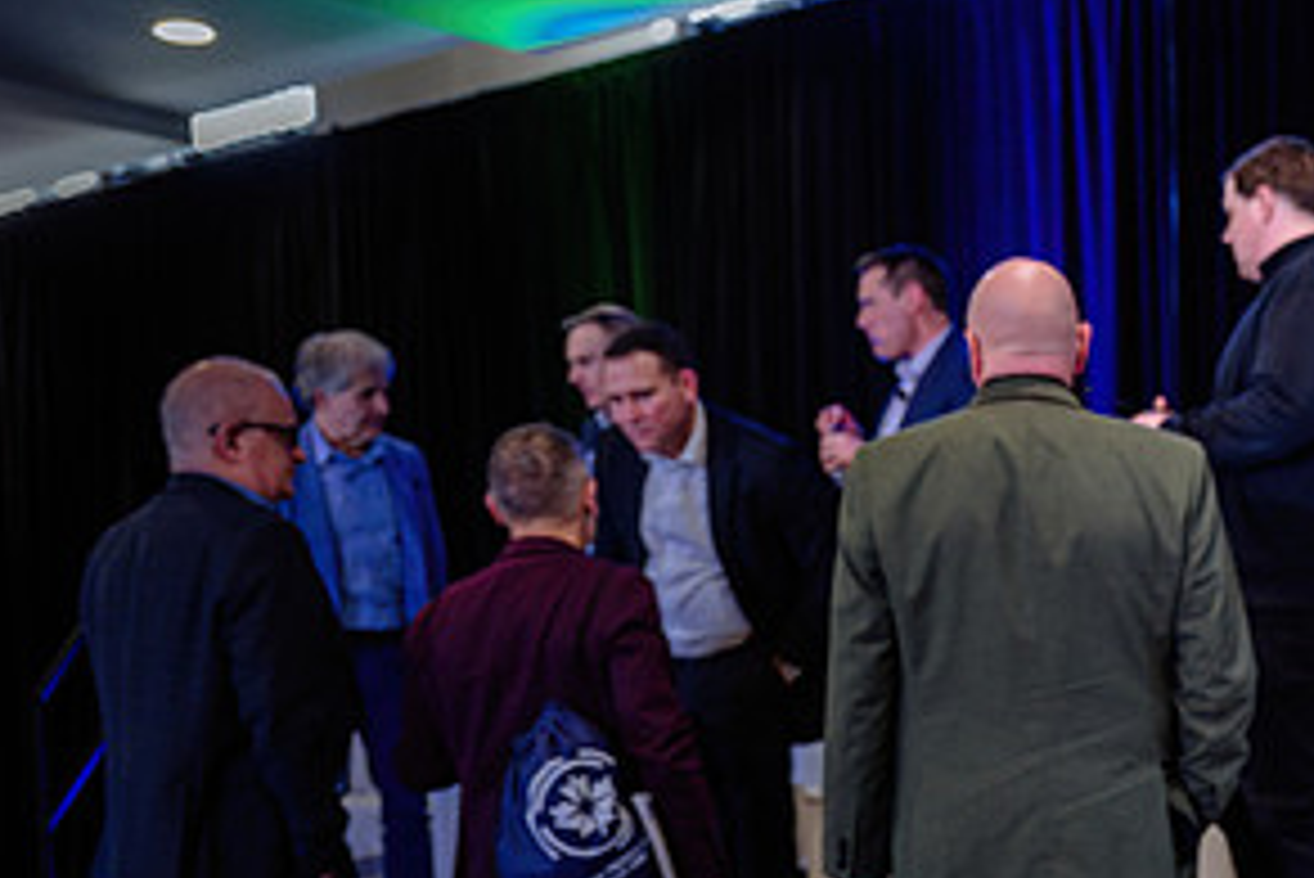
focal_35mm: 53
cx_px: 1295
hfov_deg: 34.4
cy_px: 764
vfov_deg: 24.9
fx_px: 1935
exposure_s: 1/80
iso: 1000
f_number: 2.8
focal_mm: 24
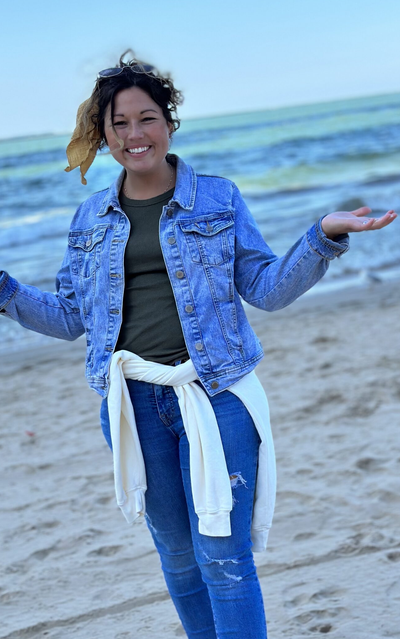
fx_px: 1099
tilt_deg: -10.8
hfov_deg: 20.6
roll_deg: +11.4
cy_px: 329
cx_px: 231
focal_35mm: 63
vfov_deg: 32.5
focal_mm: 6.86
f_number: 1.78
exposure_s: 1/1953
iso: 100
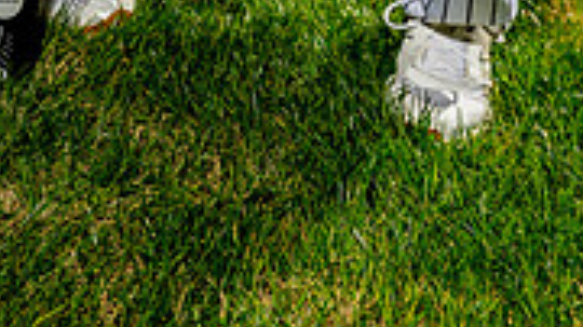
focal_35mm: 139
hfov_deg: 15.4
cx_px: 204
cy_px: -389
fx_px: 2148
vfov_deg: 8.2
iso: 800
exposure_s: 1/250
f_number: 5.6
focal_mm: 53
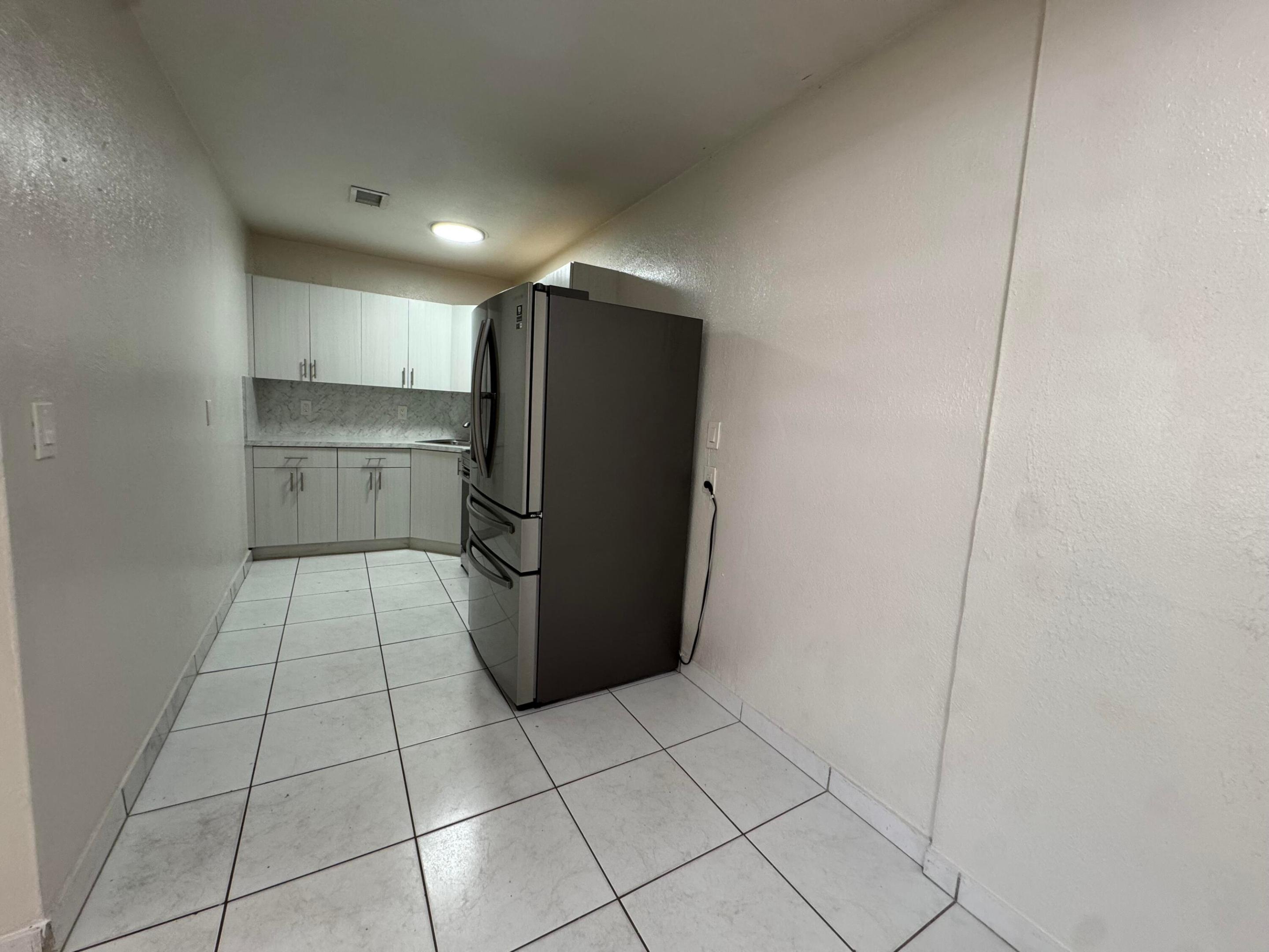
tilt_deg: -8.3
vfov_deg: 85.7
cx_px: 634
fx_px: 513
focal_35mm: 14
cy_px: 476
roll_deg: -3.8
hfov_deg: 102.1
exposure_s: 1/60
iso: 200
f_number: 2.2
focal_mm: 2.22
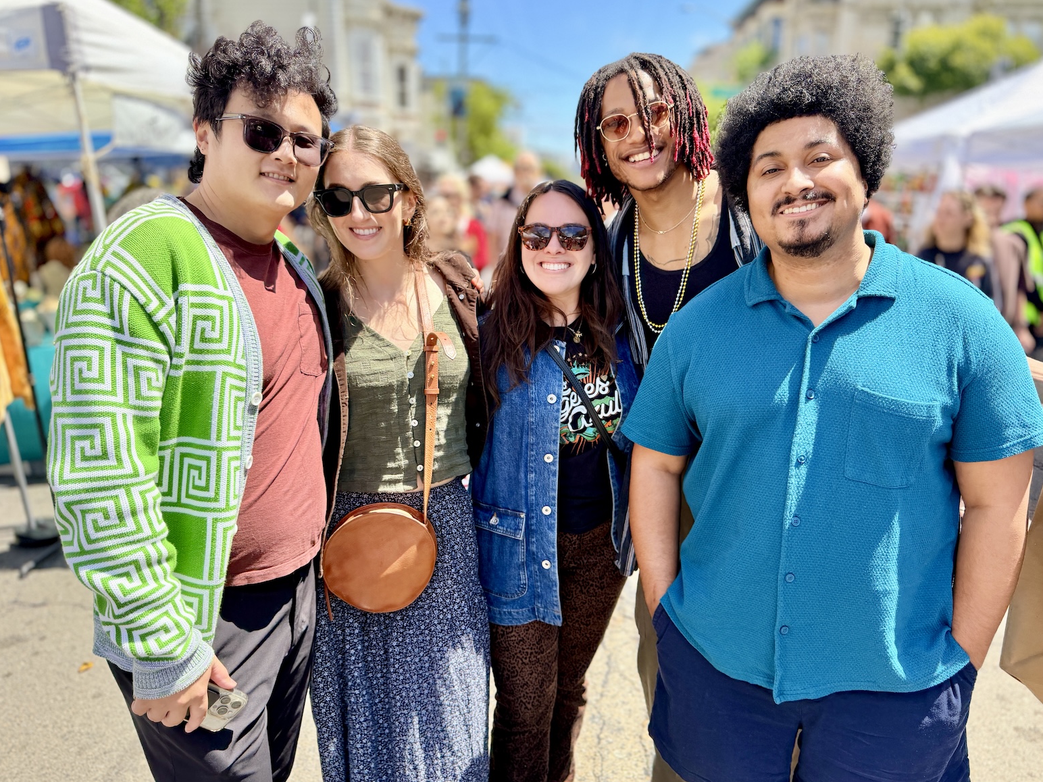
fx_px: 753
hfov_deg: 69.4
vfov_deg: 54.9
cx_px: 540
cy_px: 388
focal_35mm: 25
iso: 100
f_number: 1.78
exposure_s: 1/1618
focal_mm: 6.76
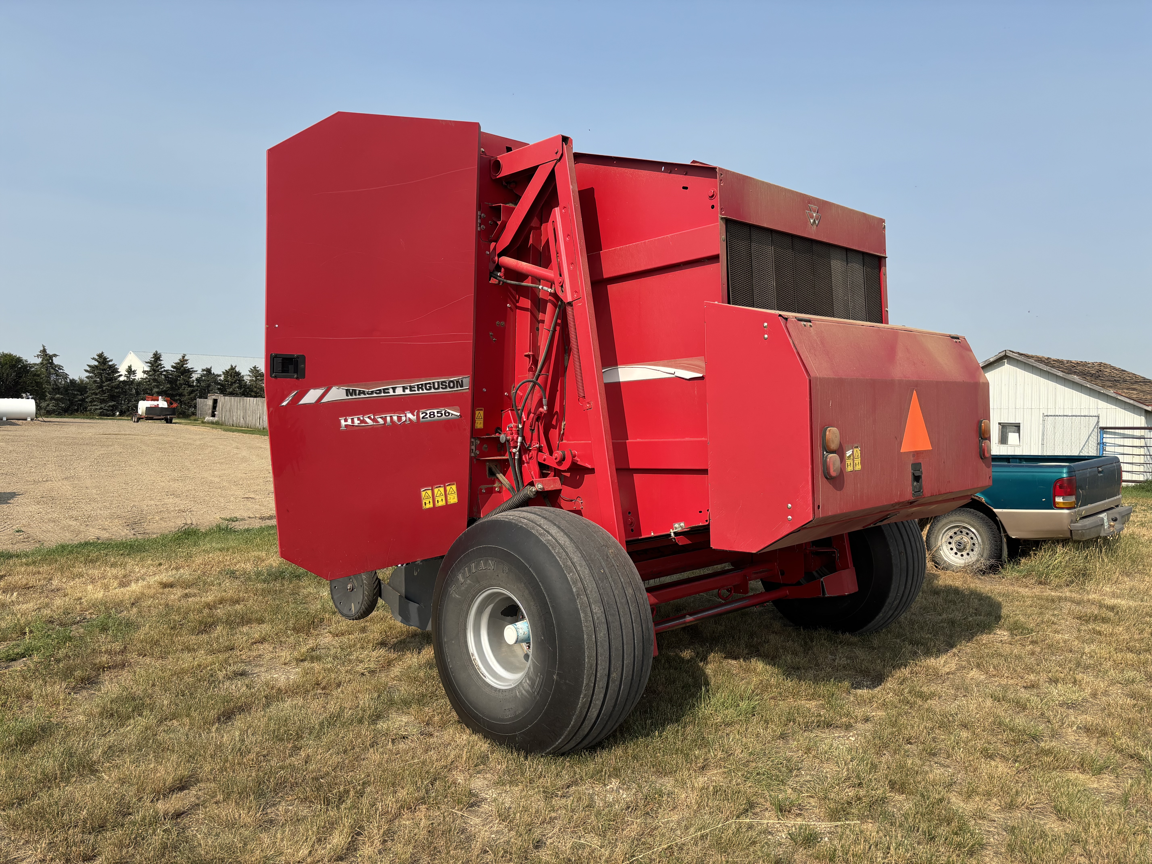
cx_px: 576
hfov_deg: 67.3
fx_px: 865
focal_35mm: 26
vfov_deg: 53.1
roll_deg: -0.1
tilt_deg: -1.3
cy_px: 432
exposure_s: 1/2571
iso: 50
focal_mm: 5.96
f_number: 1.6
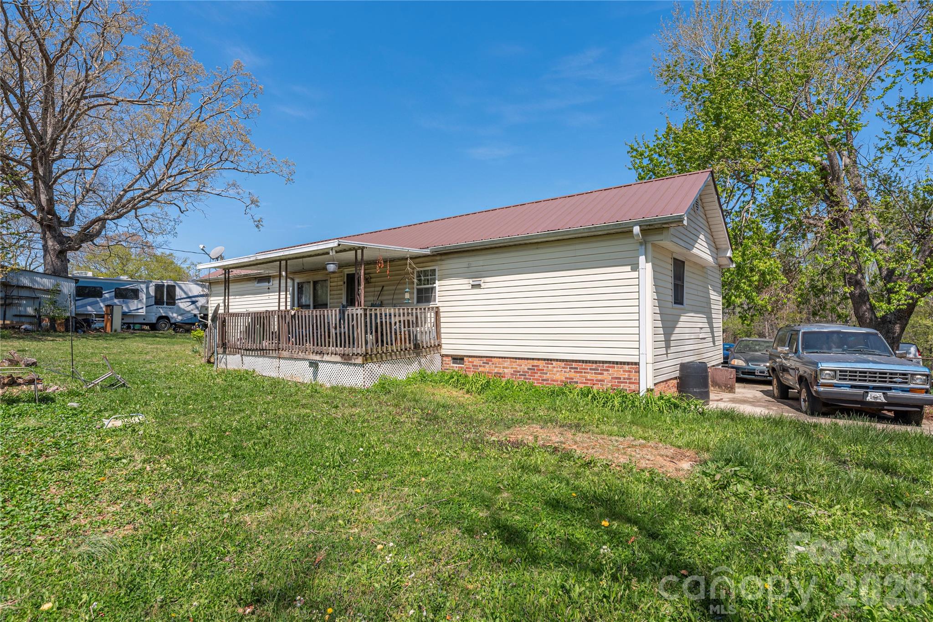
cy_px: 311
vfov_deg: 67.4
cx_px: 466
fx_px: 467
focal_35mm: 18
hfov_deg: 90.0
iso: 320
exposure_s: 1/4000
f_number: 8
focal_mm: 18
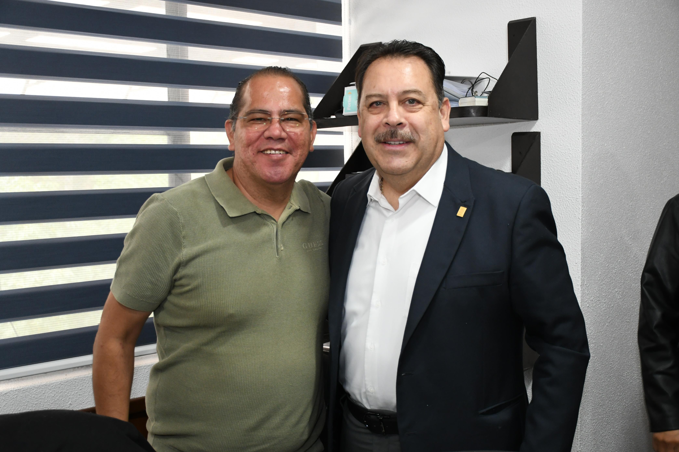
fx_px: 905
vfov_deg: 28.1
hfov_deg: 41.1
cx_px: 340
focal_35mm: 48
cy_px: 226
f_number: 4
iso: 1600
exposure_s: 1/100
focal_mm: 32
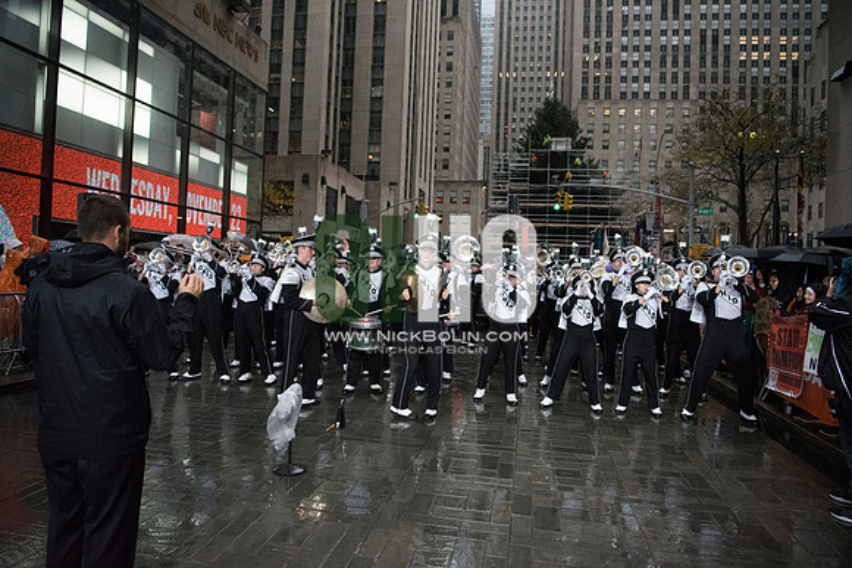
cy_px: 284
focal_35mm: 24
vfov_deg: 53.2
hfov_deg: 73.7
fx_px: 568
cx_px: 426
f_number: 2.8
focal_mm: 24
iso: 10000
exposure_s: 1/4000
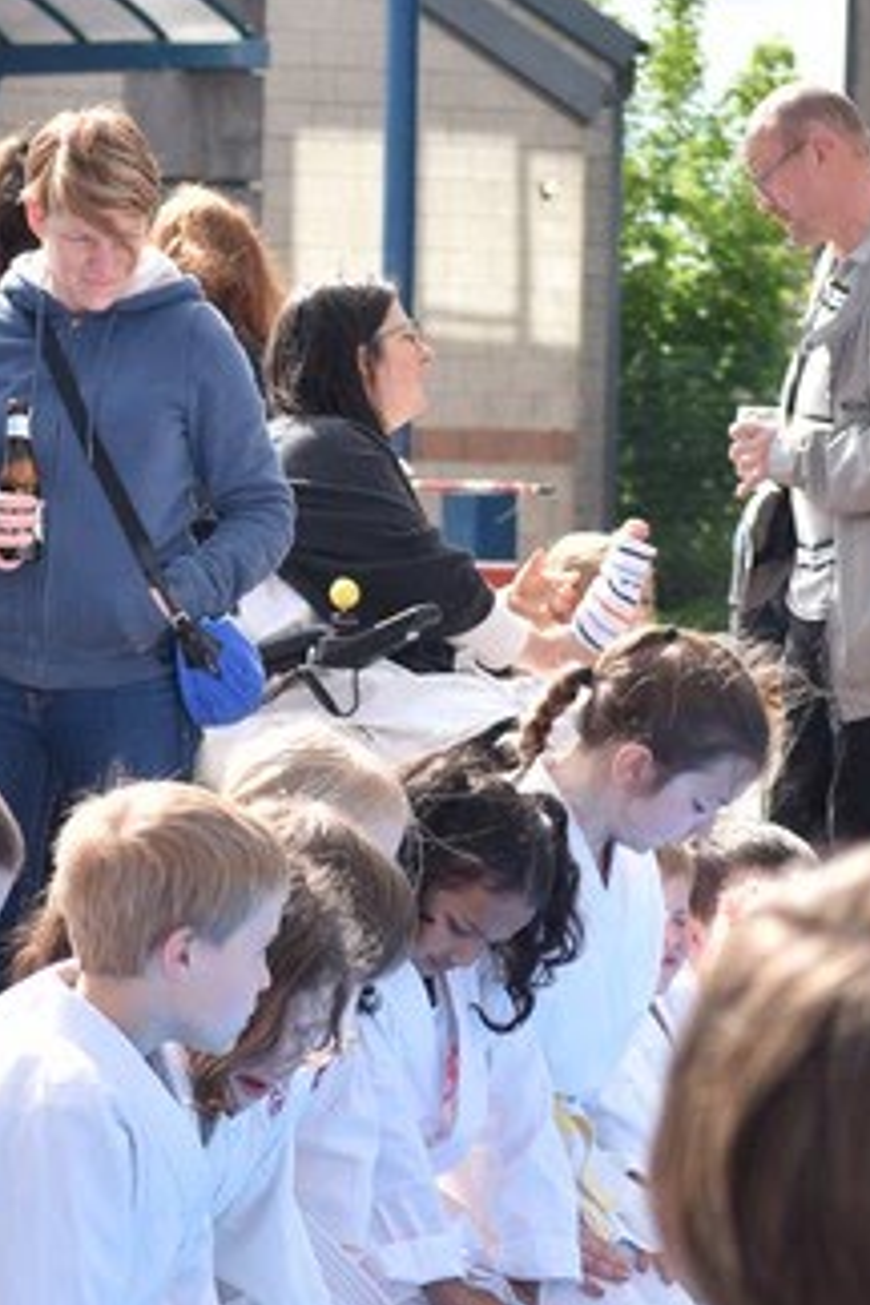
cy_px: 977
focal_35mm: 237
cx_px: 85
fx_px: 8591
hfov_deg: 5.8
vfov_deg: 8.7
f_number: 4.5
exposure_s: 1/500
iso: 100
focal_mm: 50
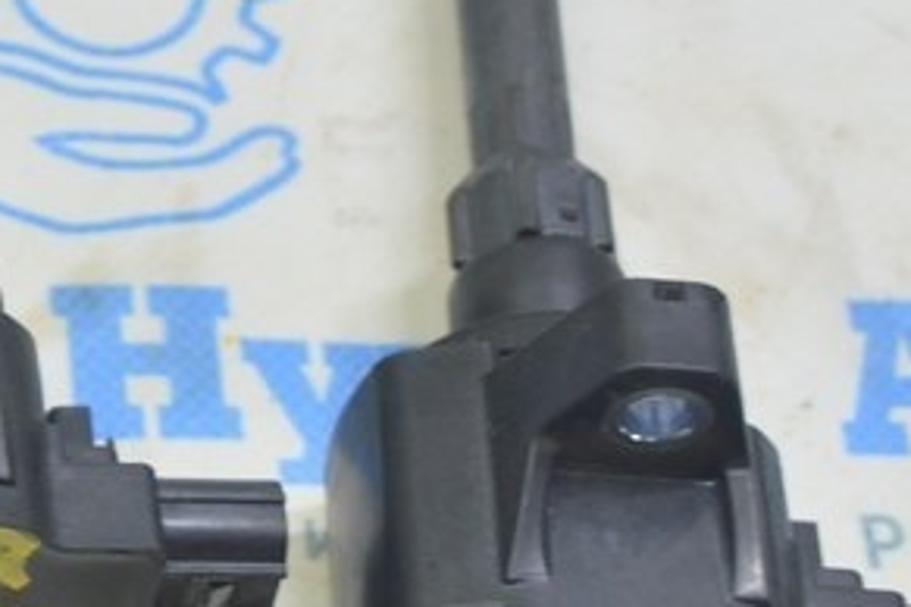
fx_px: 4276
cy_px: 45
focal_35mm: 169
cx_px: -535
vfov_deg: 8.1
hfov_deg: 11.6
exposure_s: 1/20
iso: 400
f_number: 5.6
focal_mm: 32
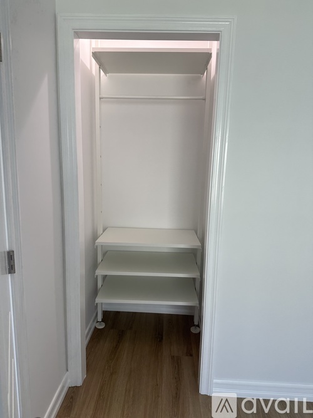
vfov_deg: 71.6
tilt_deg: -8.1
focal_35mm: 24
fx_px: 289
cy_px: 209
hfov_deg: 56.8
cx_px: 156
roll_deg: -3.6
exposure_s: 1/120
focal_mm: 6.86
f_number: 1.78
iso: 64
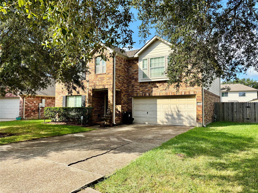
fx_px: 194
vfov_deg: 53.1
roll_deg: -0.5
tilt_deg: +2.3
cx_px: 129
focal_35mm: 26
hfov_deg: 67.3
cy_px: 96
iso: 50
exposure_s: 1/2398
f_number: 1.6
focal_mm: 5.96
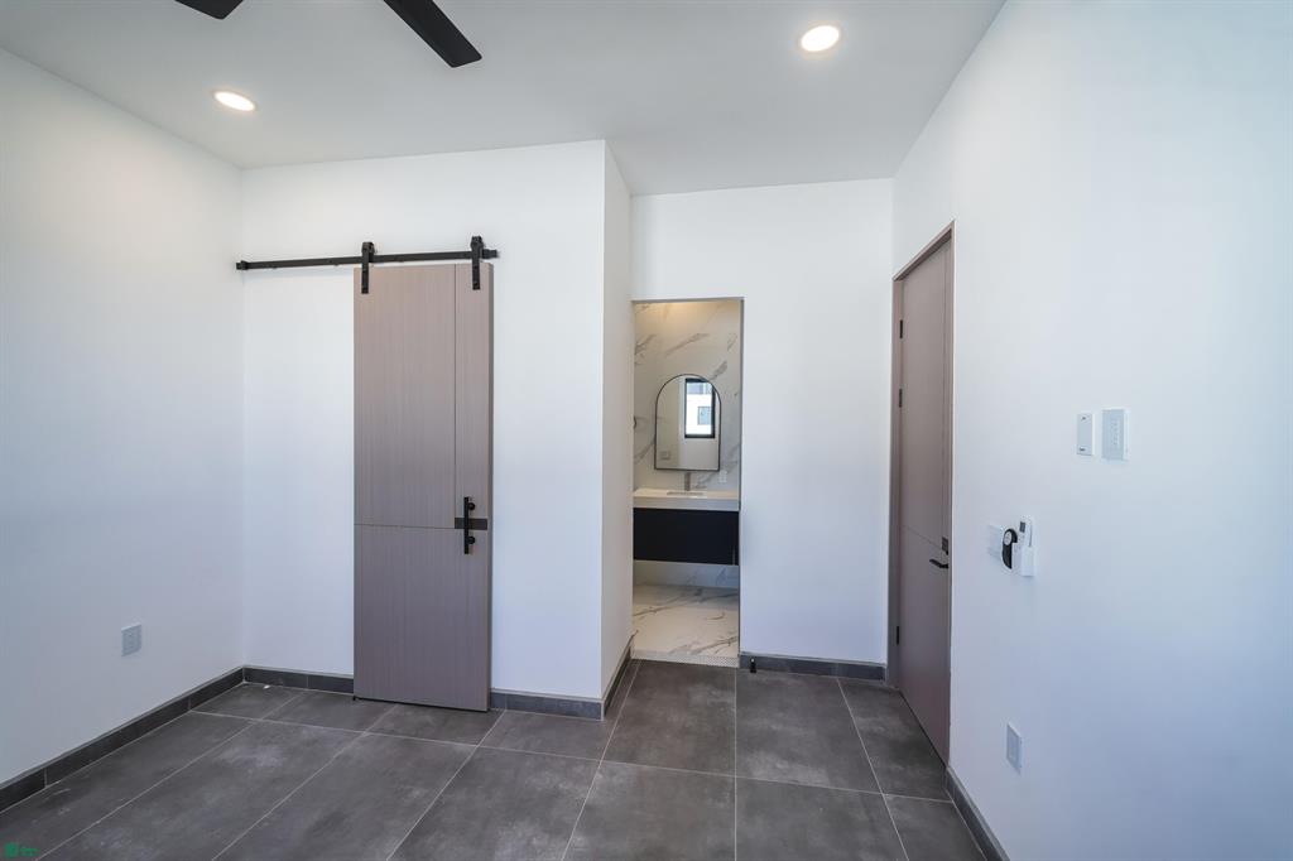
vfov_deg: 81.2
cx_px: 646
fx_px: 503
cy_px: 430
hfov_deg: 104.3
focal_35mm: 14
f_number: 5.6
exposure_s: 1/60
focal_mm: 14
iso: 400
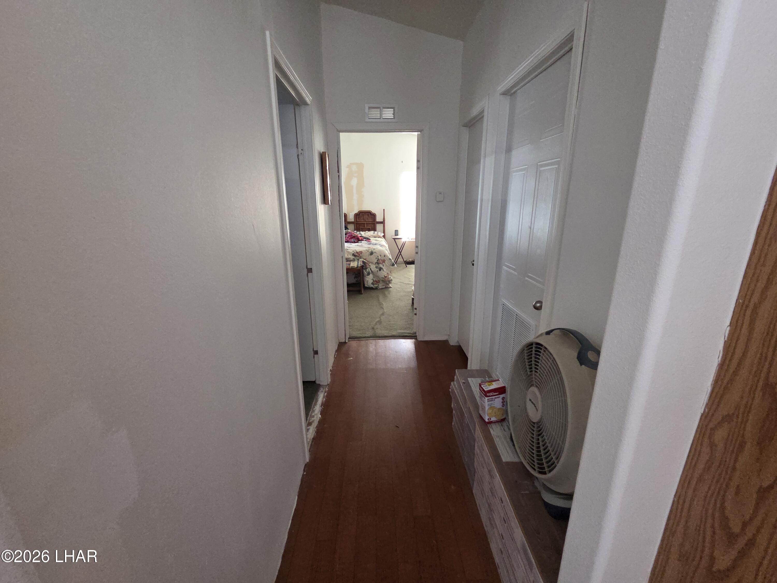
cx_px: 388
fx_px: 292
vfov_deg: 89.9
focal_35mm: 13
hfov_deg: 106.2
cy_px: 292
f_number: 2.2
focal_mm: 2.2
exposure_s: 1/60
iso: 1000
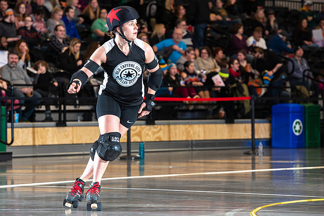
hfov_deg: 10.7
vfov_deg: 7.2
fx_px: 1729
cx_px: 146
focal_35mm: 192
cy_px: 111
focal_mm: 175
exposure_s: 1/160
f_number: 5.6
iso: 500
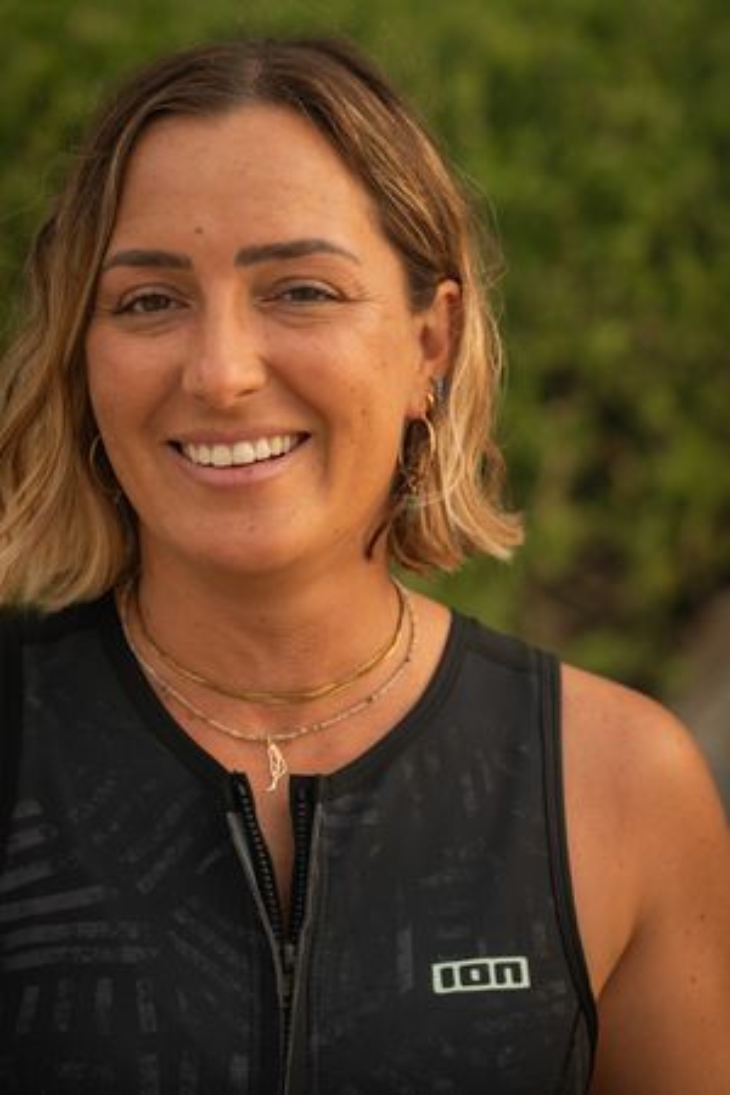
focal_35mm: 105
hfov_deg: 13.0
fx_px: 3194
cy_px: 548
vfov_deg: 19.5
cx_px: 365
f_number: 2.8
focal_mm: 70
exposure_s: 1/1250
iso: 400
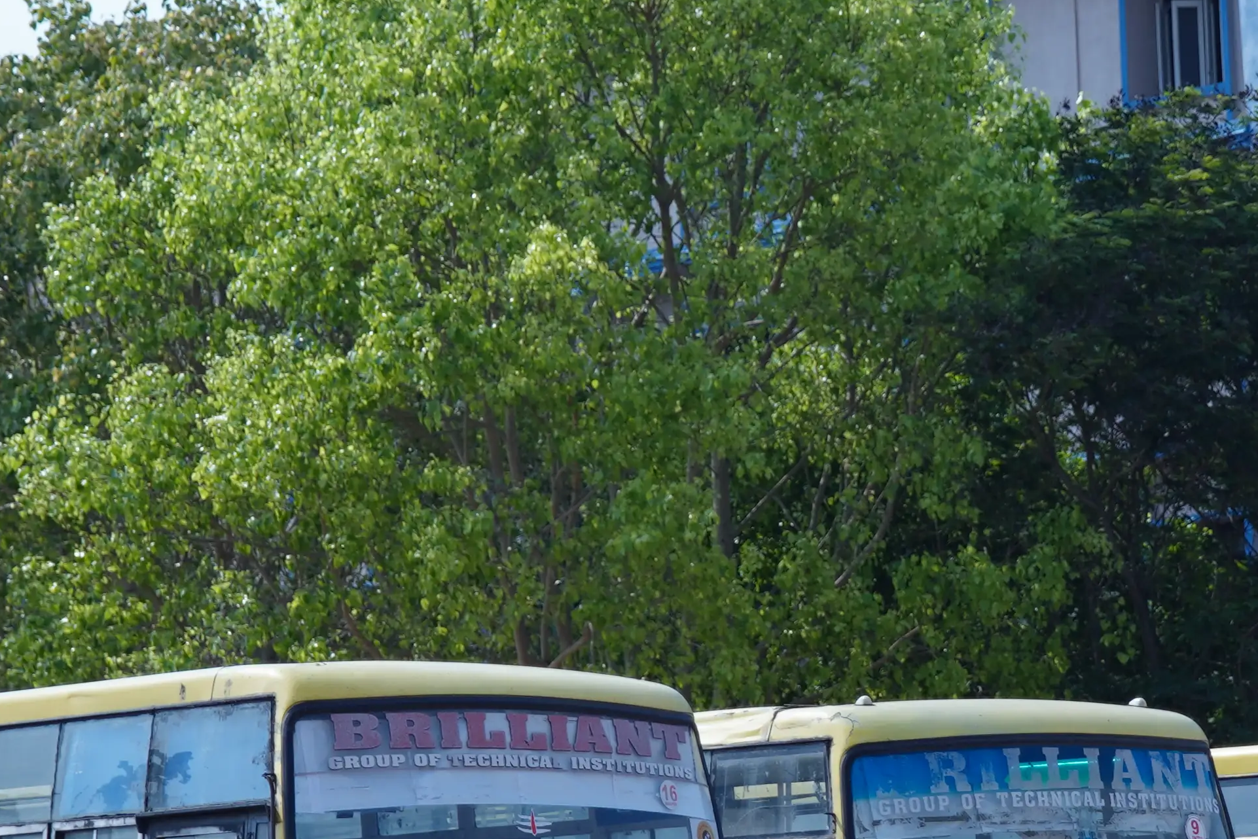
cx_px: 936
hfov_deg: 10.0
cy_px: 350
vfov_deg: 6.7
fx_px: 7199
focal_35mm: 206
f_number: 2.8
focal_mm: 66
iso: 100
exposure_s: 1/2000
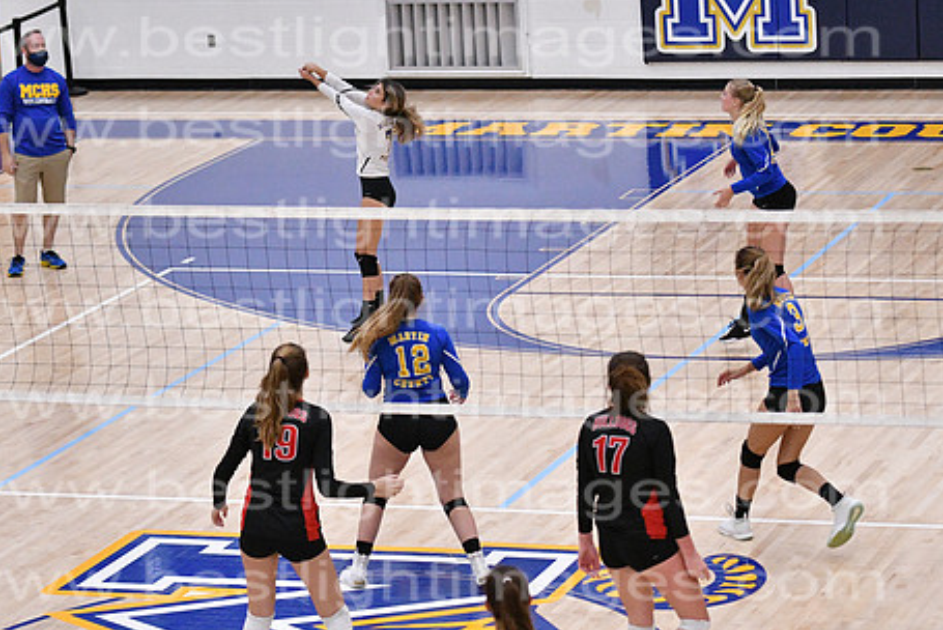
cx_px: 417
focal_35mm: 153
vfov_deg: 9.0
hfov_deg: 13.4
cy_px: 268
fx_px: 4010
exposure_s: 1/1250
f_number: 3.2
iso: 6400
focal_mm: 80
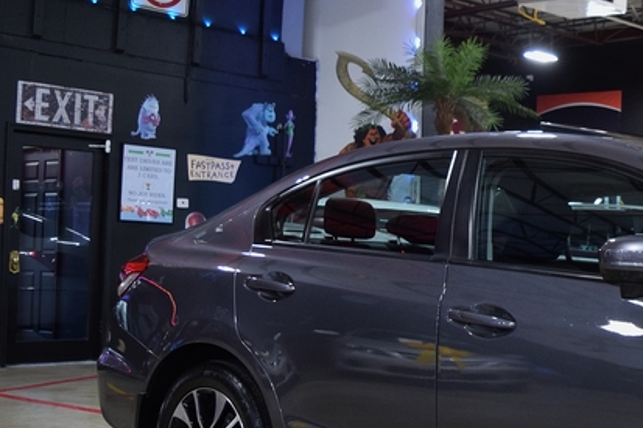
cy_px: 262
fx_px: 1196
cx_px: 708
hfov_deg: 27.5
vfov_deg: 20.3
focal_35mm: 67
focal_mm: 18
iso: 900
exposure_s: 1/60
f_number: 3.5
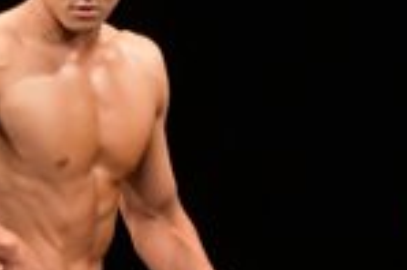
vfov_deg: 1.2
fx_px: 13224
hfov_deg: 1.8
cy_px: 417
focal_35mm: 1171
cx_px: 10
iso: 3200
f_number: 5.6
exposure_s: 1/400
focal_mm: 150
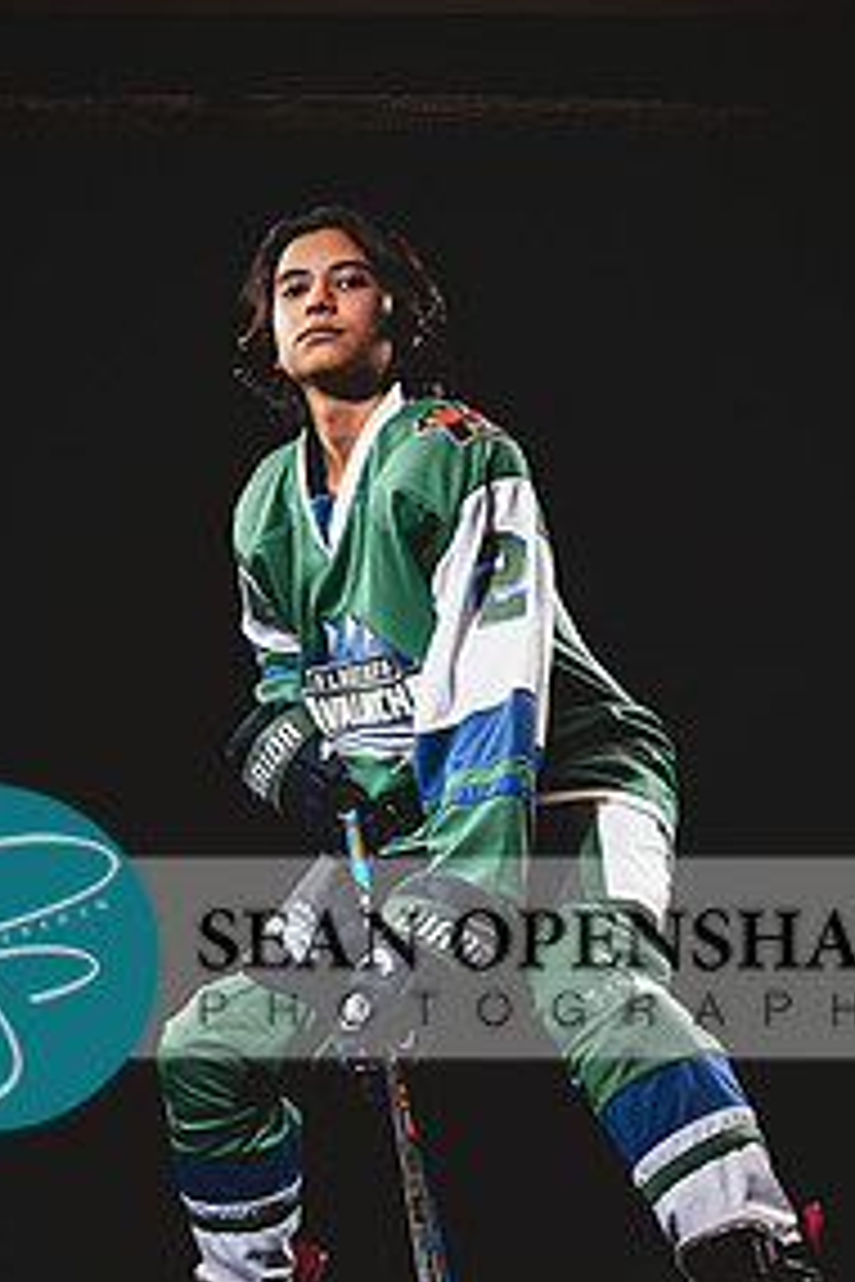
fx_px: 2494
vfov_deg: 27.9
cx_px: 211
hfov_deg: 19.3
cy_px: 1132
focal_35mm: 70
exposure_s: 1/160
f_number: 2.8
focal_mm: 24
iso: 80
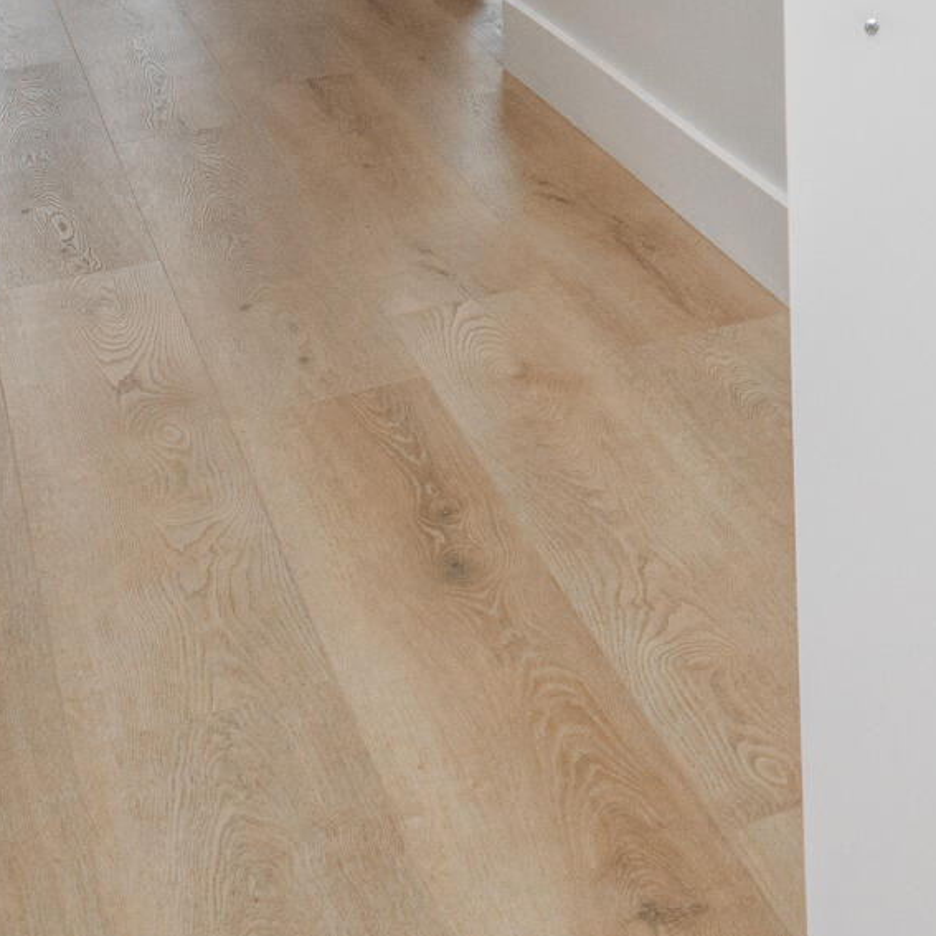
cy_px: -558
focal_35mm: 72
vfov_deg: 19.9
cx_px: 1534
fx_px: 2203
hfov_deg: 19.7
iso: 400
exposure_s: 1/250
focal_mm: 16
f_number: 9
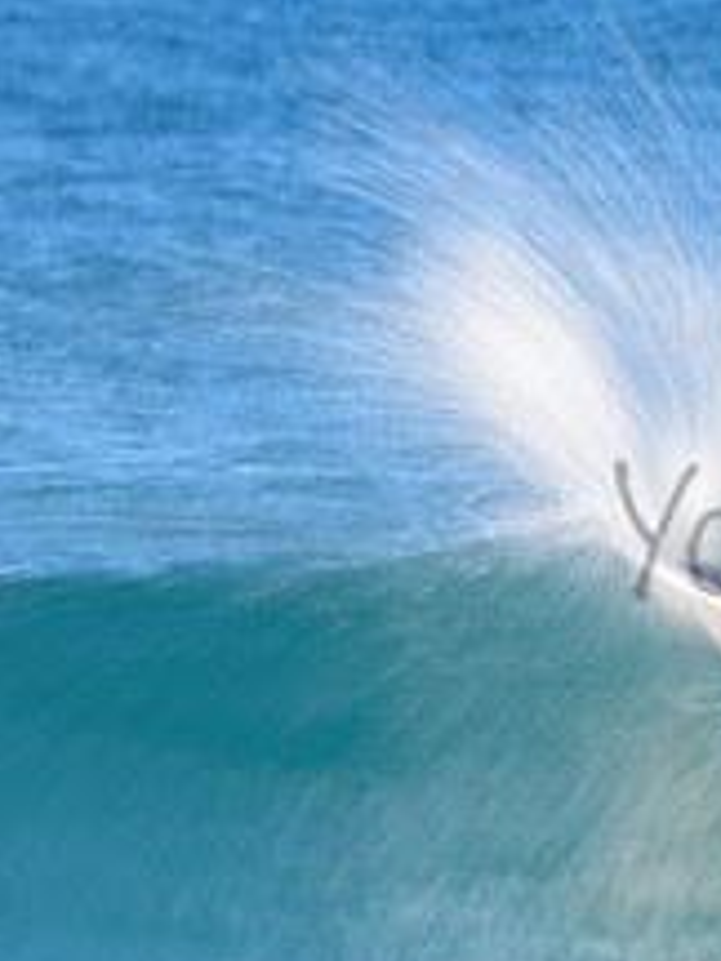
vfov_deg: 1.5
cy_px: 492
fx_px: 35936
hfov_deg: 1.1
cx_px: 1073
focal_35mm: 1294
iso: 31
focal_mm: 500
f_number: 11
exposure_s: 1/6
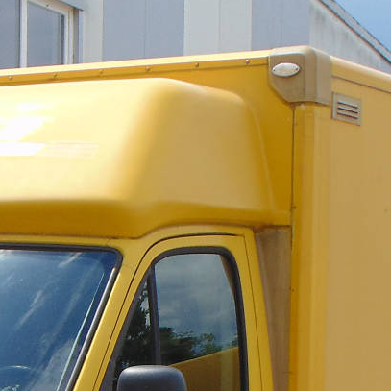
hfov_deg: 11.9
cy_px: 463
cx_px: 91
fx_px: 1866
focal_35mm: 146
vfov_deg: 11.7
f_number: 8.7
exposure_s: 1/320
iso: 80
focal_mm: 7.6
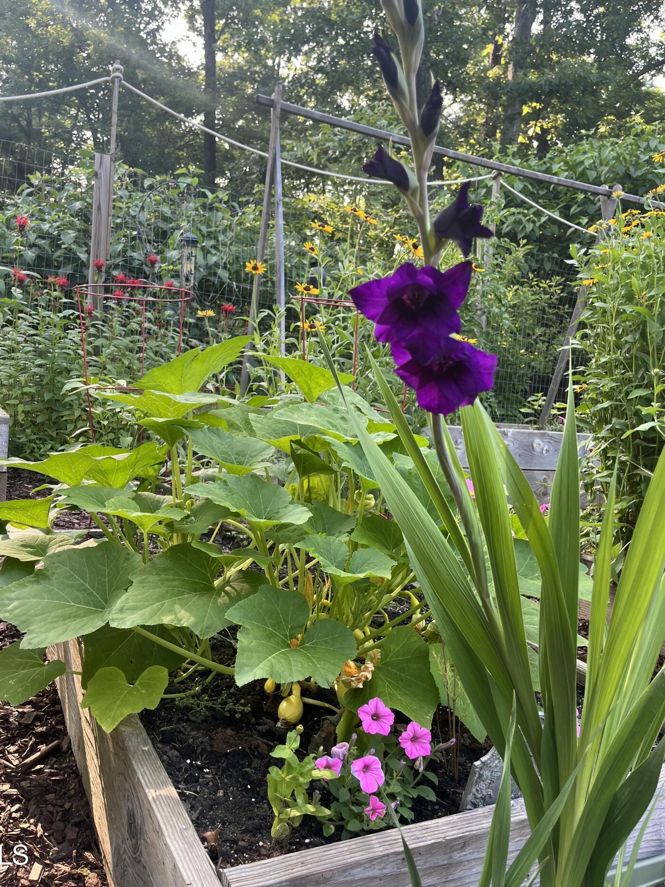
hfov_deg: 49.7
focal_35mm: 28
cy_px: 421
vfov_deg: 63.4
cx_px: 311
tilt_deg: -4.4
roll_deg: -3.4
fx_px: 717
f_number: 1.6
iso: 40
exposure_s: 1/122
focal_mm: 5.1
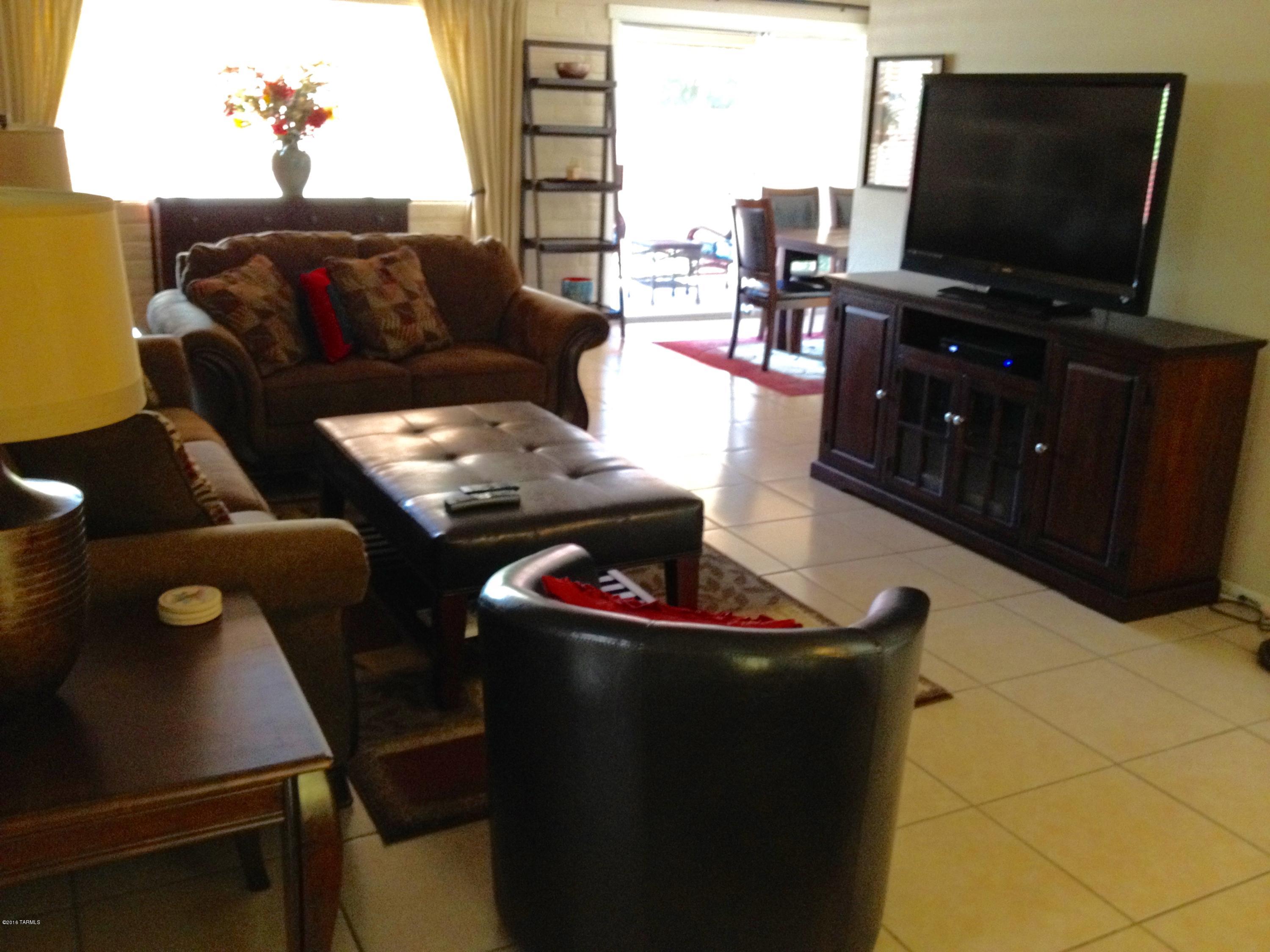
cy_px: 476
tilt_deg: -16.9
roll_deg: -2.3
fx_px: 1284
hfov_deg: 52.6
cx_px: 635
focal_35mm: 35
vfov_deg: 40.7
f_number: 2.4
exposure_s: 1/20
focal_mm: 4.28
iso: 320
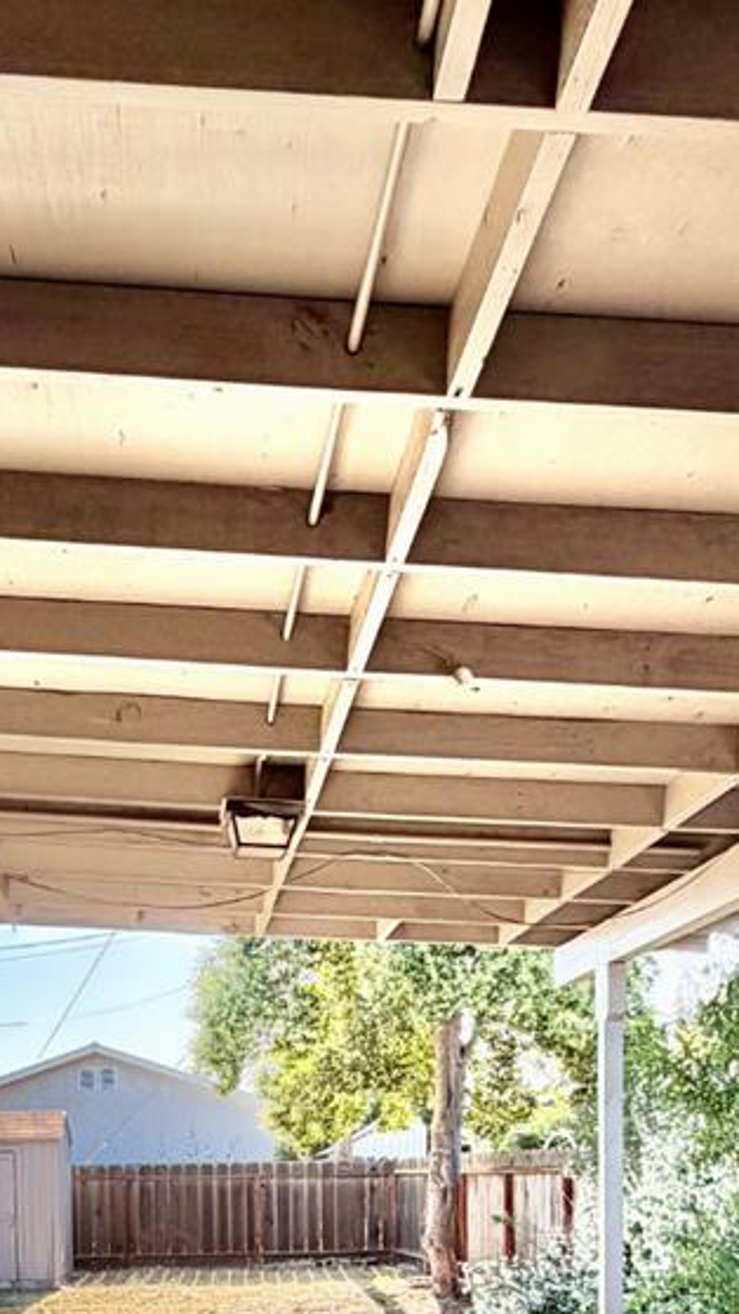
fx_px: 1428
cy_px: 1294
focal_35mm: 41
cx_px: 185
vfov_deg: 43.0
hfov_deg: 28.6
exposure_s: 1/226
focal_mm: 2.22
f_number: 2.2
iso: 50
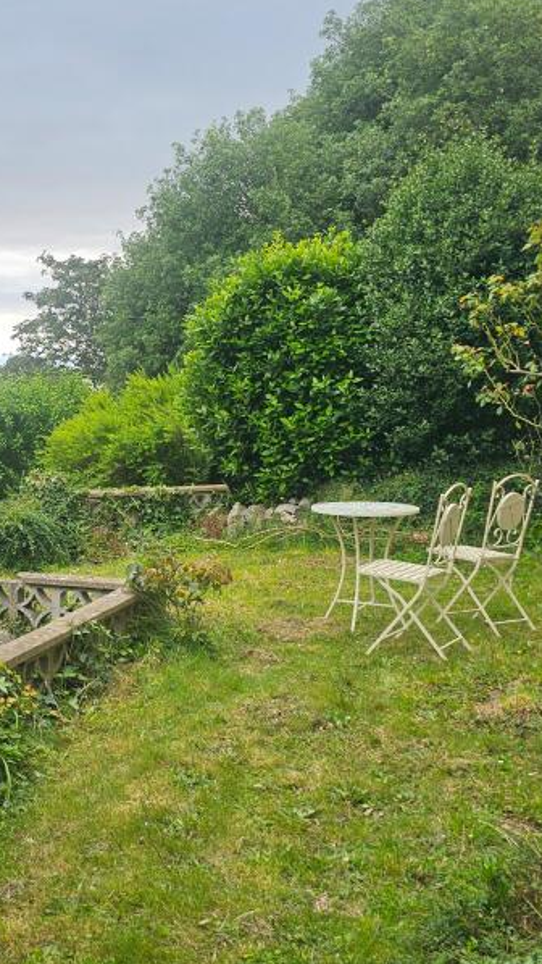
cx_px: 40
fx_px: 1098
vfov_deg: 47.3
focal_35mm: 43
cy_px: 451
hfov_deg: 26.7
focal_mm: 6.3
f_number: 1.7
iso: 12
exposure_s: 1/180
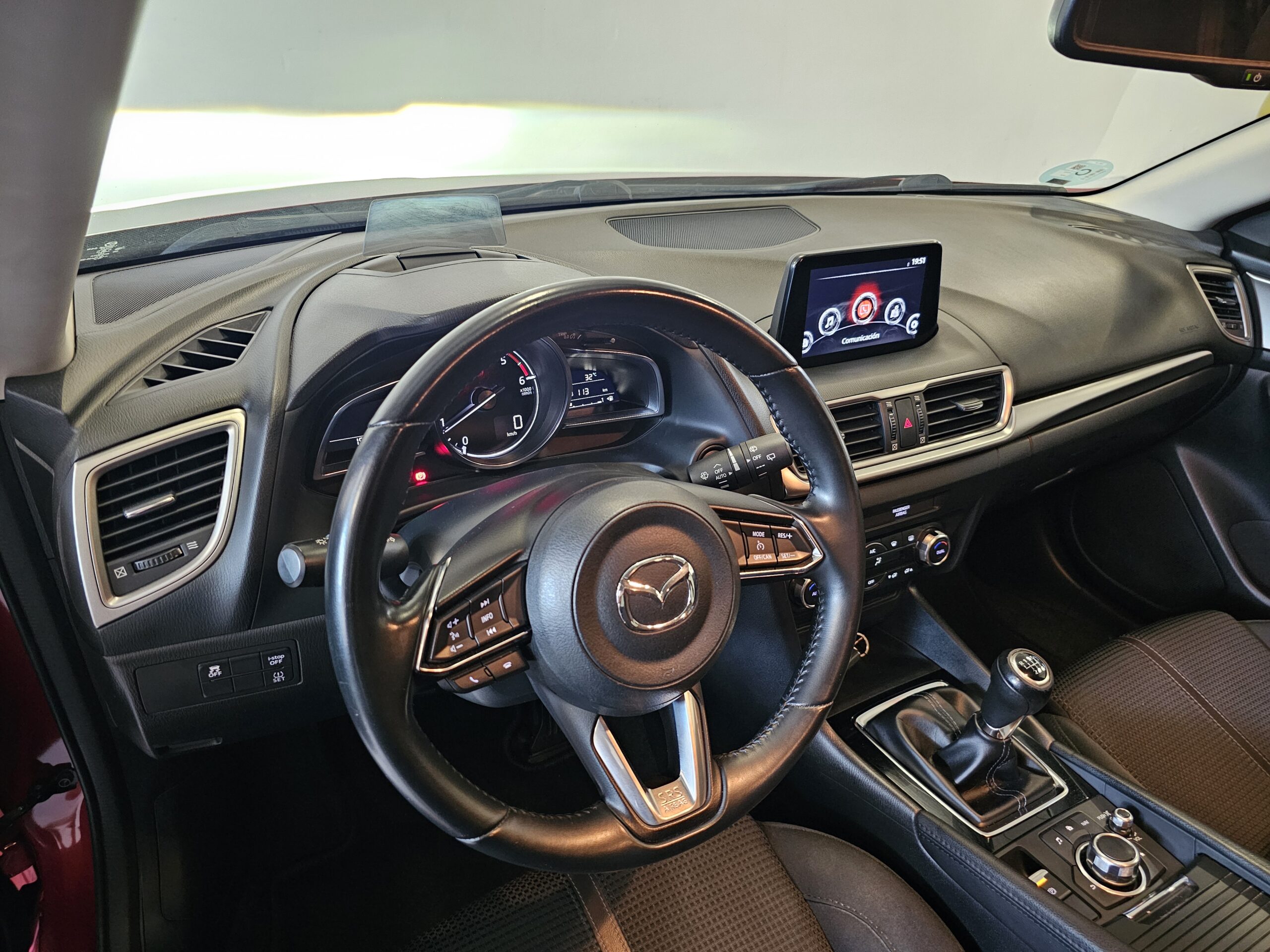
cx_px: 635
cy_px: 476
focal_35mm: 23
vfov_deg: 58.9
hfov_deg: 73.9
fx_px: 844
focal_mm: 6.3
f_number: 1.7
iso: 800
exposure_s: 1/24
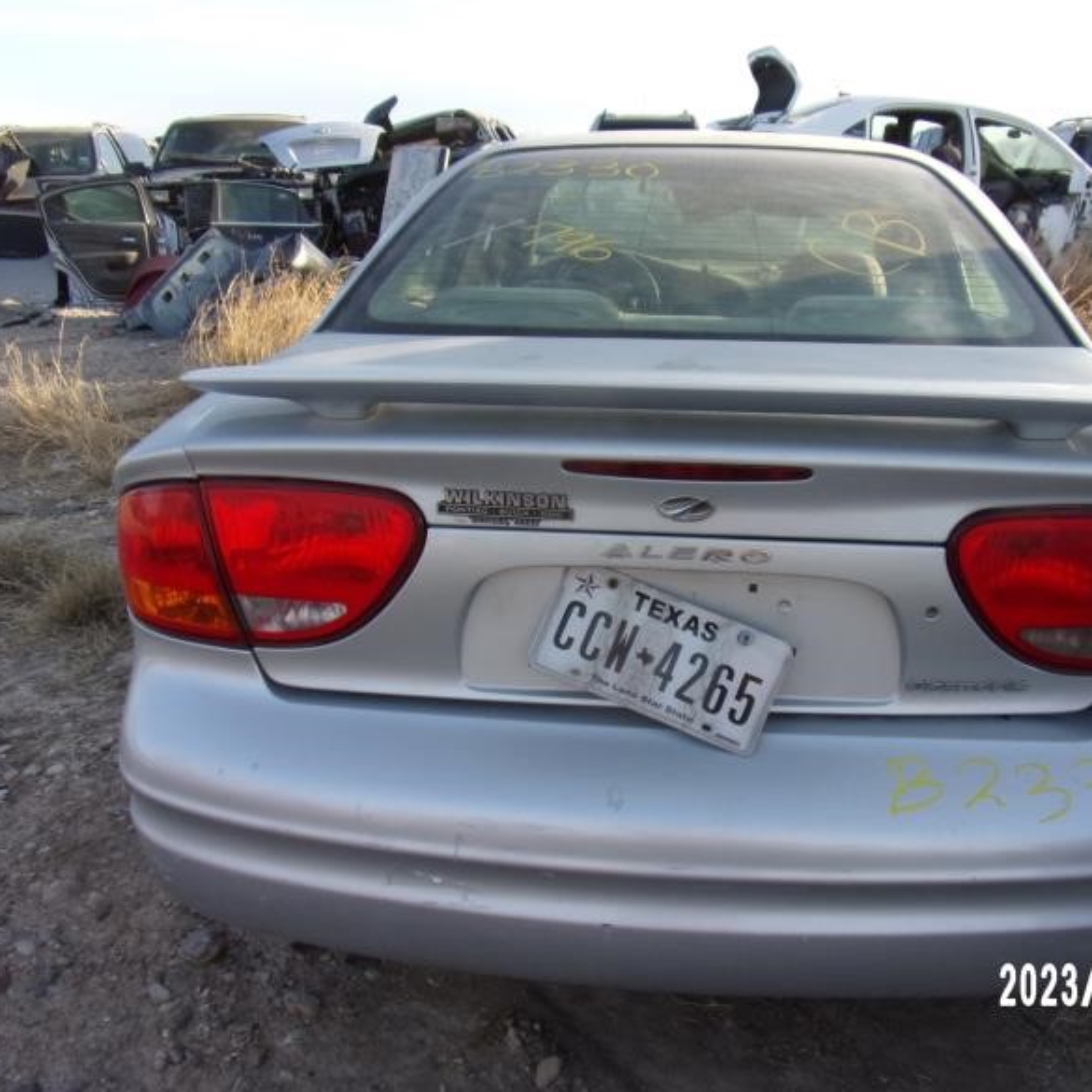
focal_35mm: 29
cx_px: 678
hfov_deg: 55.0
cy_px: 549
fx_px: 1035
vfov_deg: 55.6
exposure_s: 1/240
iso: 80
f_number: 3.3
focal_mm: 4.3
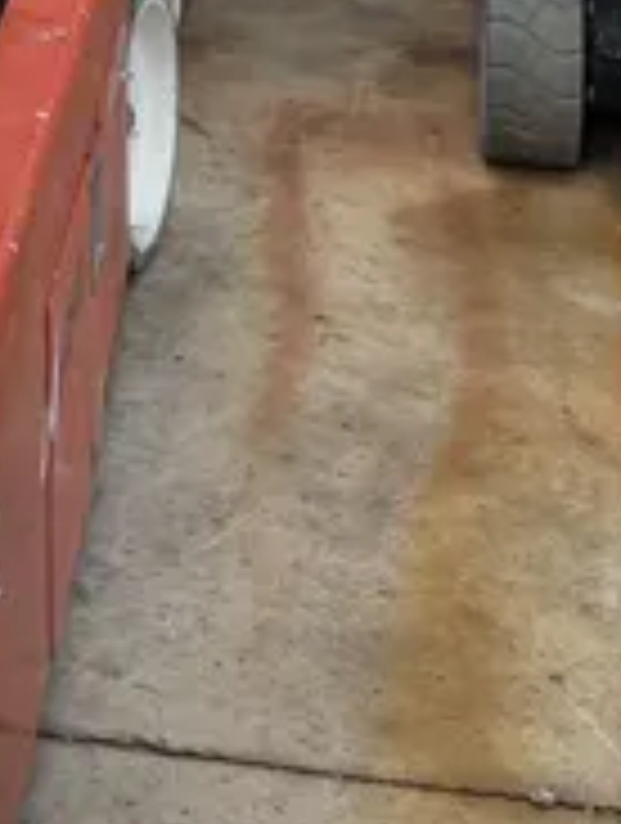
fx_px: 2479
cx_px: -274
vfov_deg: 15.9
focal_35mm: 104
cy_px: -682
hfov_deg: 13.5
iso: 32
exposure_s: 1/143
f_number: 1.6
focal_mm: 4.2
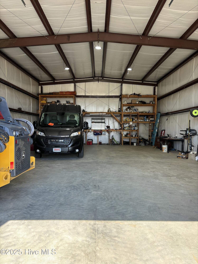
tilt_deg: -2.1
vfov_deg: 67.3
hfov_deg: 53.1
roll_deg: -1.1
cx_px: 99
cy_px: 132
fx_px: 198
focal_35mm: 26
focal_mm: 5.96
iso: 40
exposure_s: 1/144
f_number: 1.6
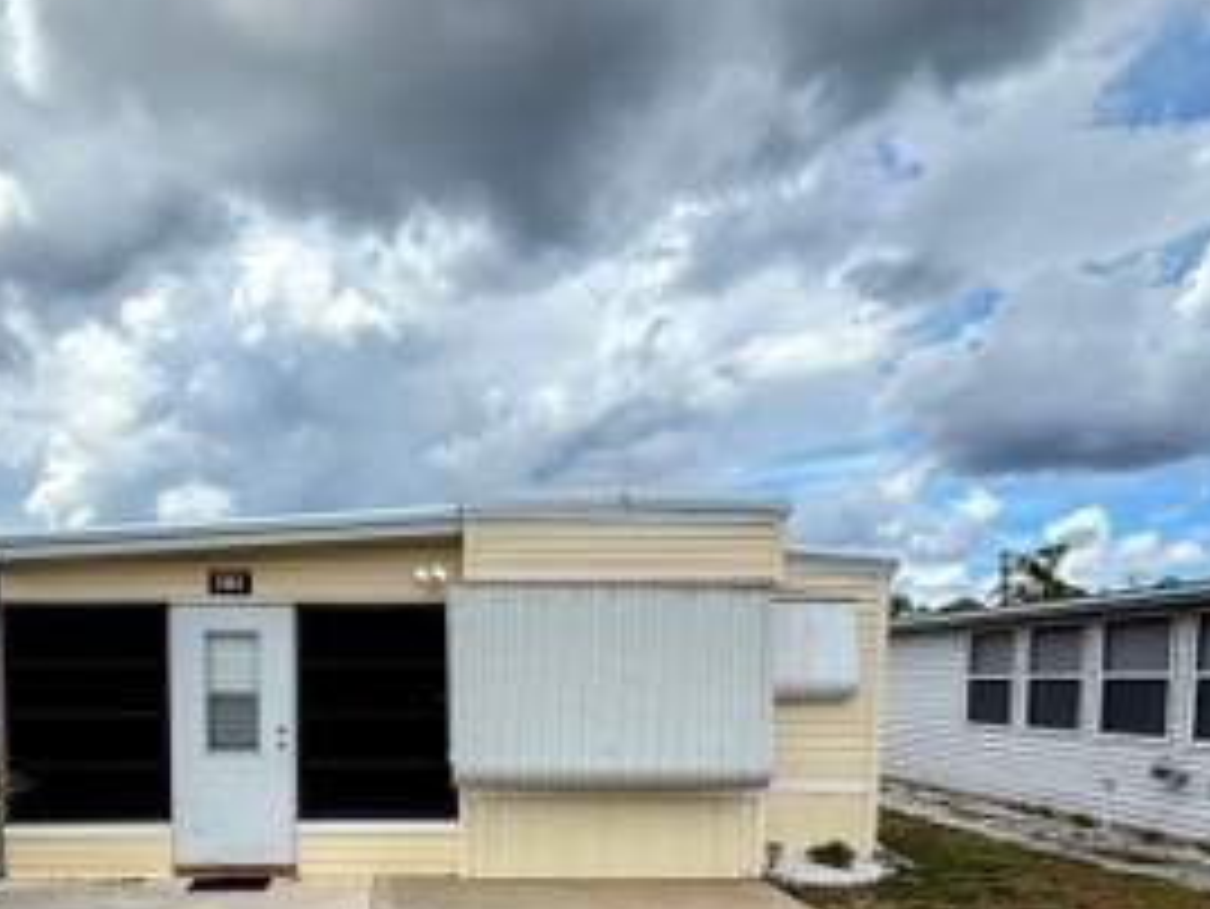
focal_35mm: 25
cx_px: 445
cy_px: 738
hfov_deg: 68.2
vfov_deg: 51.2
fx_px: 874
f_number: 2.2
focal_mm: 2.22
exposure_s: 1/2717
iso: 50
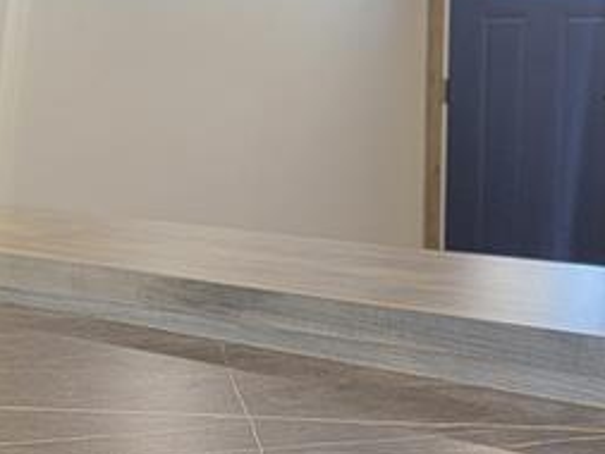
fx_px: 1696
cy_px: 127
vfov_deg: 15.2
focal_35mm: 97
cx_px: -273
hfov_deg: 18.2
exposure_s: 1/59
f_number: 1.8
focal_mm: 6.7
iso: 200
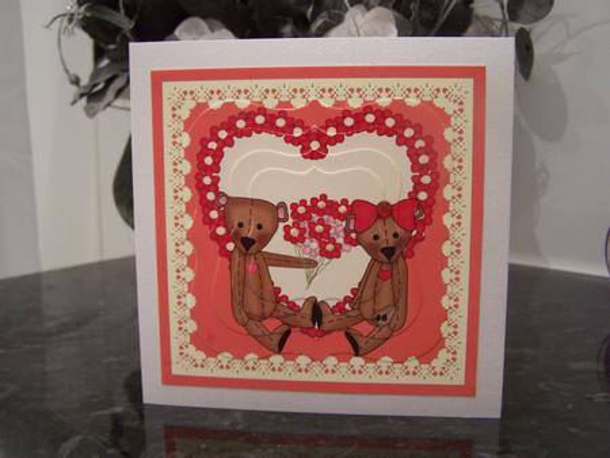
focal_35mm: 38
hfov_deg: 49.0
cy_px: 229
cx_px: 305
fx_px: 670
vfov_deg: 37.8
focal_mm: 6.3
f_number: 2.8
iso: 140
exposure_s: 1/10
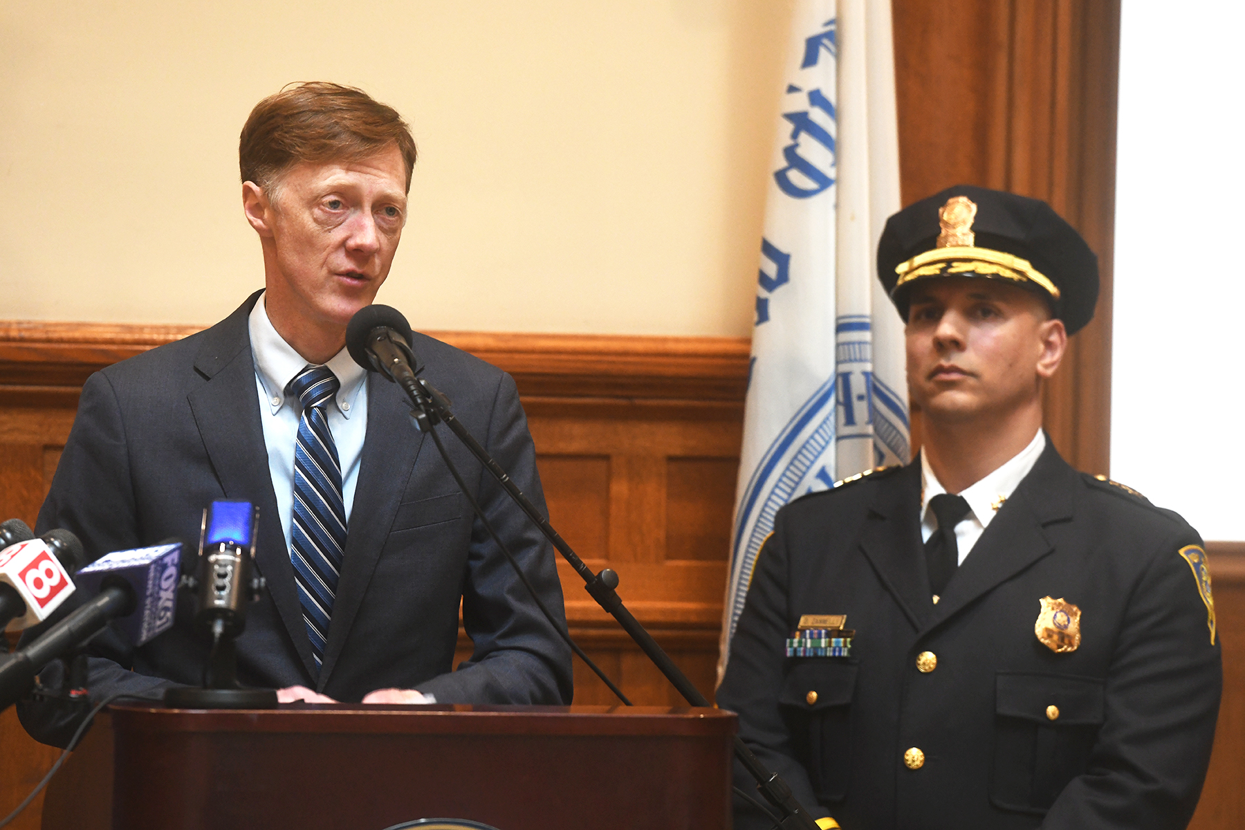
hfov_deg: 11.1
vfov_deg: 7.4
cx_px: 622
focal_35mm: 185
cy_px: 415
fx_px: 6397
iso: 3200
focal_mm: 185
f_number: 4
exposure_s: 1/80
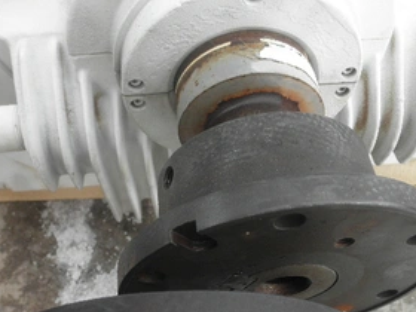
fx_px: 481
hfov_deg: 46.8
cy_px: 169
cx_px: 205
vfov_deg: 35.9
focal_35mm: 40
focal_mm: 5
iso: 64
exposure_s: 1/125
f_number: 3
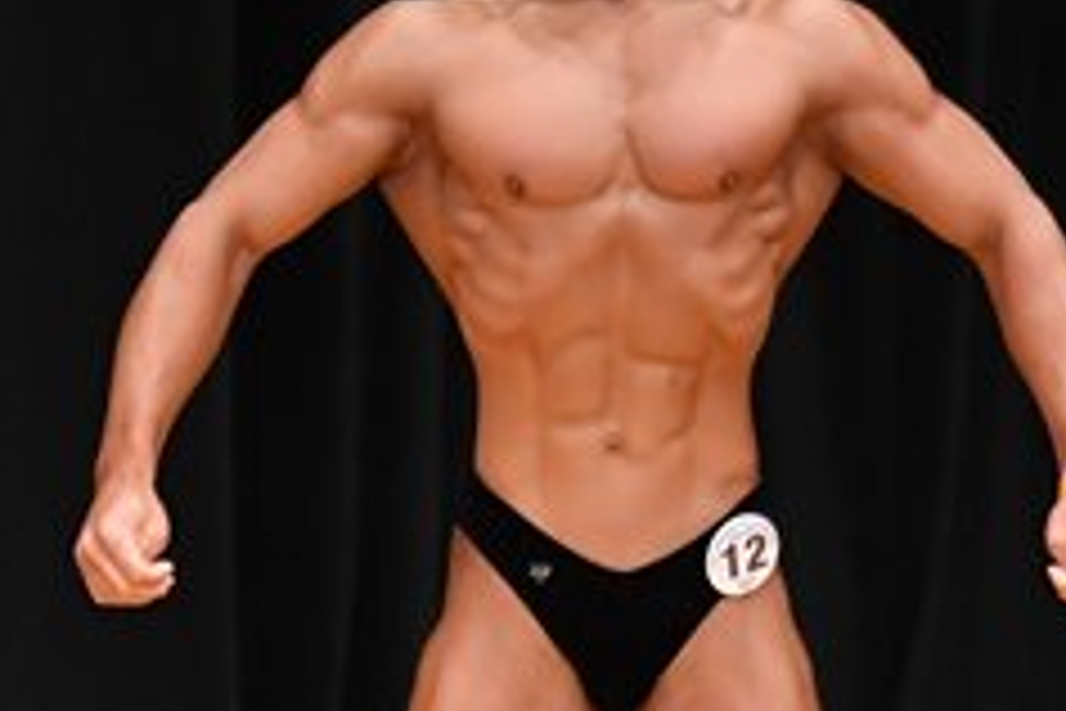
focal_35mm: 884
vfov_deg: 1.6
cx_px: 209
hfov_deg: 2.3
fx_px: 26174
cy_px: 648
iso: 4000
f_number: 5.6
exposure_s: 1/400
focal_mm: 180
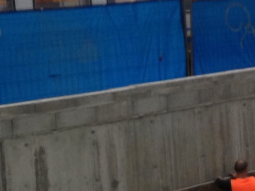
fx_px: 906
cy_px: 54
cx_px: 283
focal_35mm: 123
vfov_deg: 12.0
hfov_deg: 15.6
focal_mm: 4.12
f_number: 2.4
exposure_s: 1/20
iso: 125
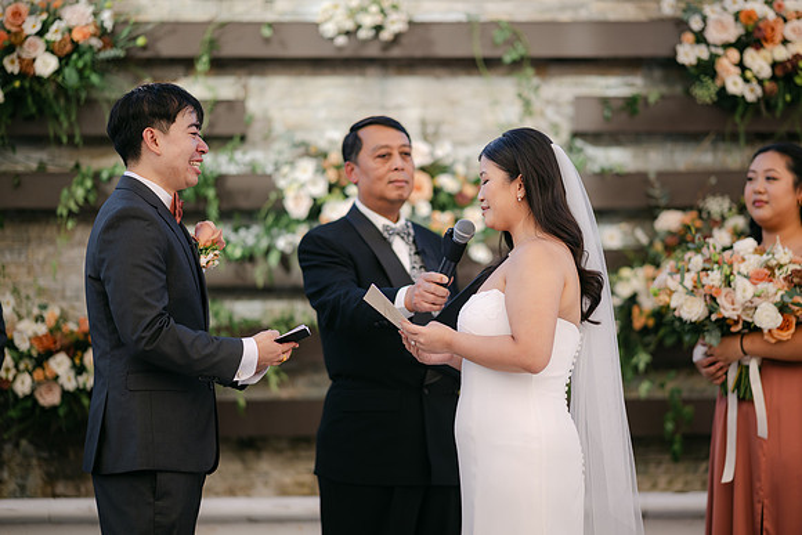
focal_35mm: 106
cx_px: 401
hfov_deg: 19.2
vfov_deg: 12.9
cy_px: 268
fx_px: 2366
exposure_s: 1/2500
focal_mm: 105
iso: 64
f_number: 1.4
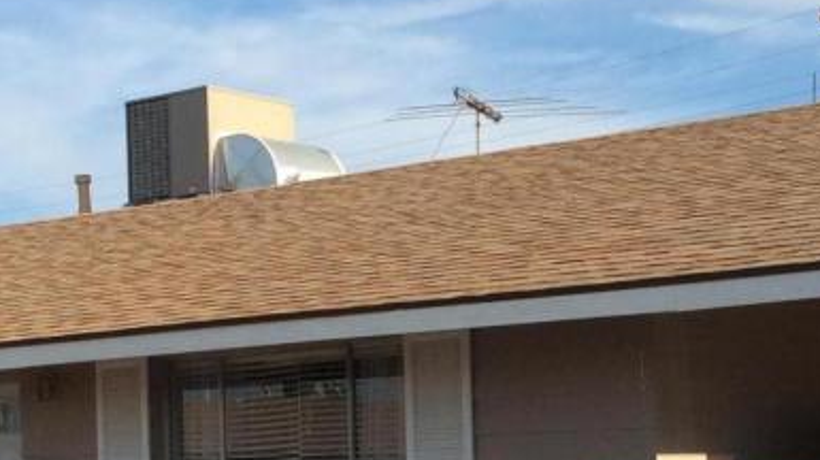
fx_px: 2021
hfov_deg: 22.9
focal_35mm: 93
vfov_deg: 12.8
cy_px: 478
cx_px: 377
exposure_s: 1/1059
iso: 32
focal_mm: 3.3
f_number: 2.4
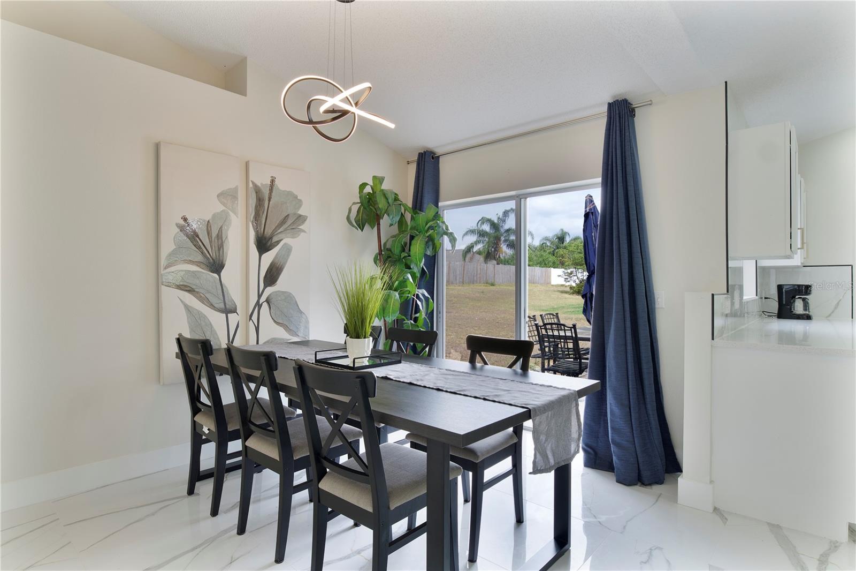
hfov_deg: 90.0
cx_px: 428
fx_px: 428
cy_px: 286
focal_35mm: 18
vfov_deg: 67.4
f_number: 5.6
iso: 250
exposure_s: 1/13
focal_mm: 12
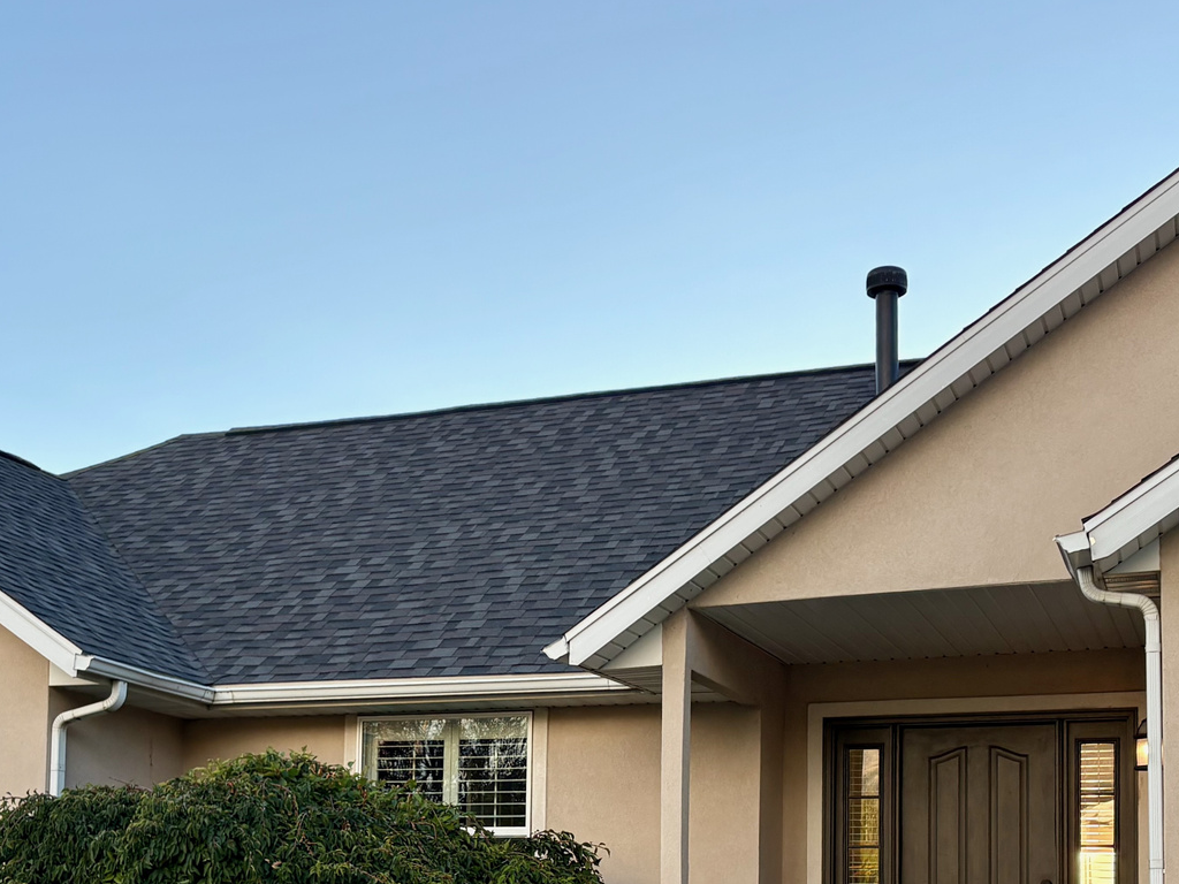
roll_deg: +1.5
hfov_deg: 36.7
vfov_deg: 27.0
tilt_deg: +4.2
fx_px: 1771
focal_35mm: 52
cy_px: 813
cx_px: 490
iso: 50
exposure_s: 1/673
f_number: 1.6
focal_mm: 5.96
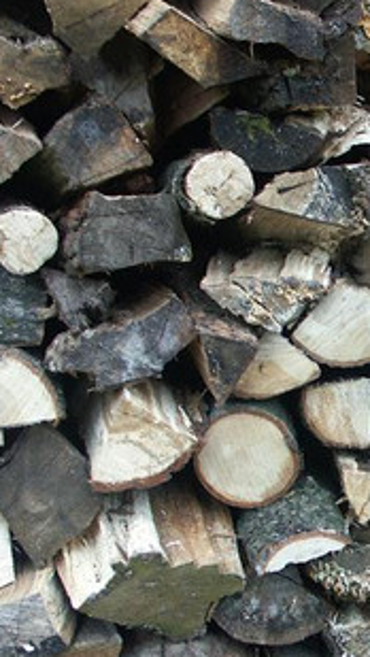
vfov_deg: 26.8
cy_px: 361
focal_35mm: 79
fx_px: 1377
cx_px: 372
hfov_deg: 15.0
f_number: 2.8
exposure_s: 1/15
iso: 100
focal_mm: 9.16
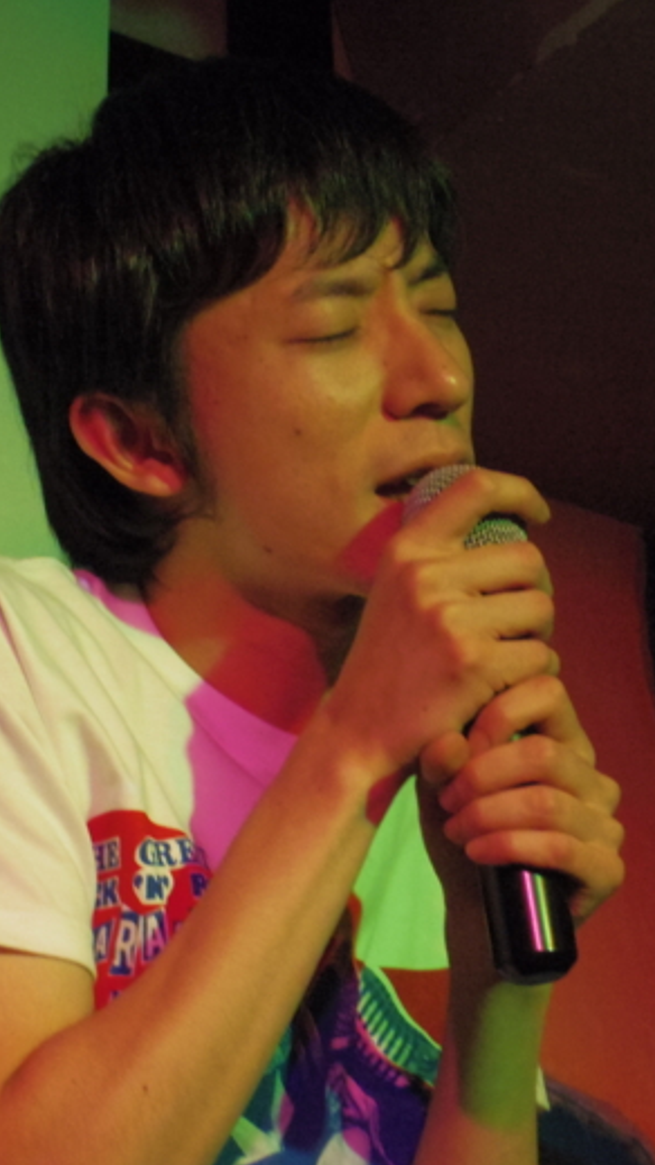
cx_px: 200
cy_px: 585
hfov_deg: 9.9
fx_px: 3766
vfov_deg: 17.6
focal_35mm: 122
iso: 1600
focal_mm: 15
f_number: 4.5
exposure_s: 1/100
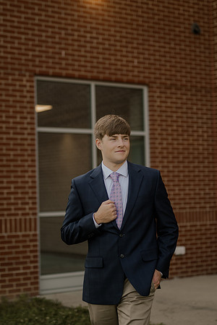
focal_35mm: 75
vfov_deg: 27.0
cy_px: 162
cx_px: 108
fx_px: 678
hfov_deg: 18.2
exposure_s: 1/500
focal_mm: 50
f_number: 1.4
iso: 100
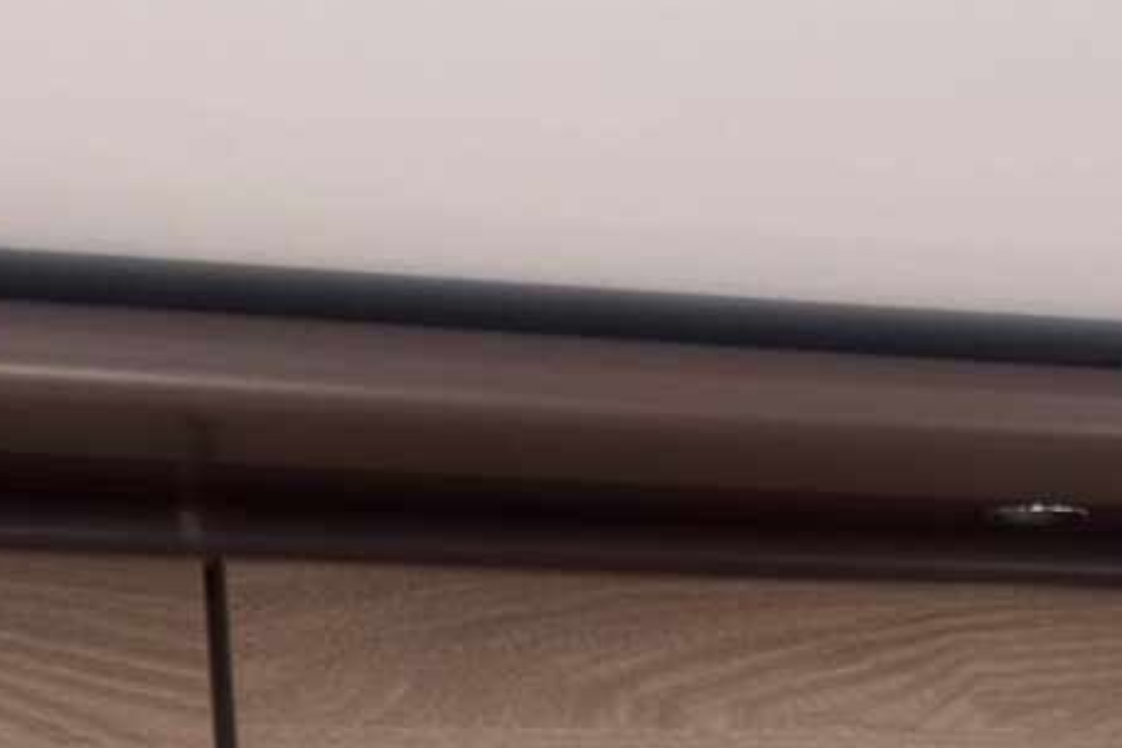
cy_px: 1516
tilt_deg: -5.8
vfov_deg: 11.1
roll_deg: +1.2
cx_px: 837
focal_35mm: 112
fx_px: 3490
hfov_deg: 18.2
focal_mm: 6.86
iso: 64
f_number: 1.78
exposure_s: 1/121
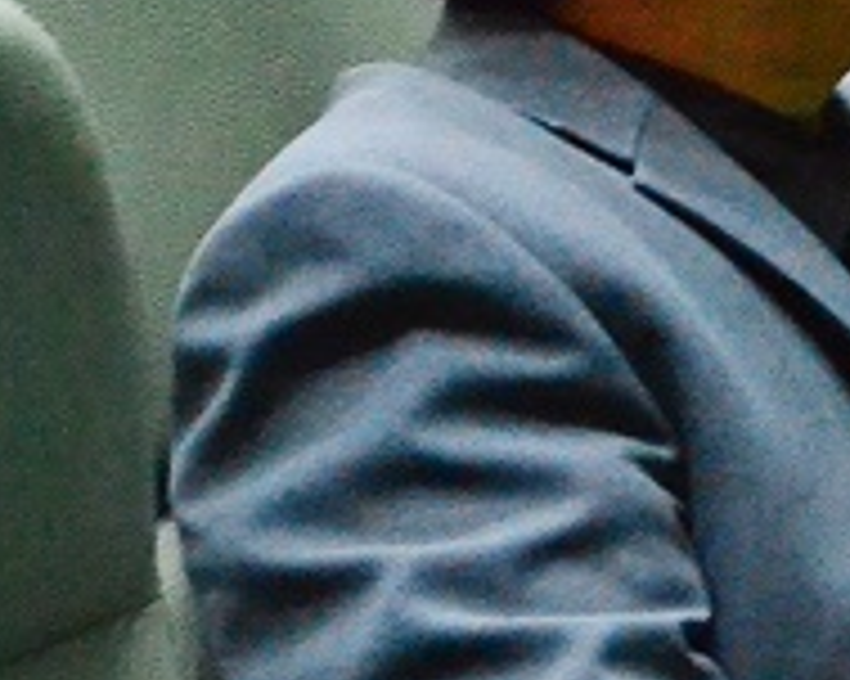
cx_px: 1525
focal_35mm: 238
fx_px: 5984
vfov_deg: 6.5
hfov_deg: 7.9
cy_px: 124
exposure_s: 1/25
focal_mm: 40
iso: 6400
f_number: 5.3
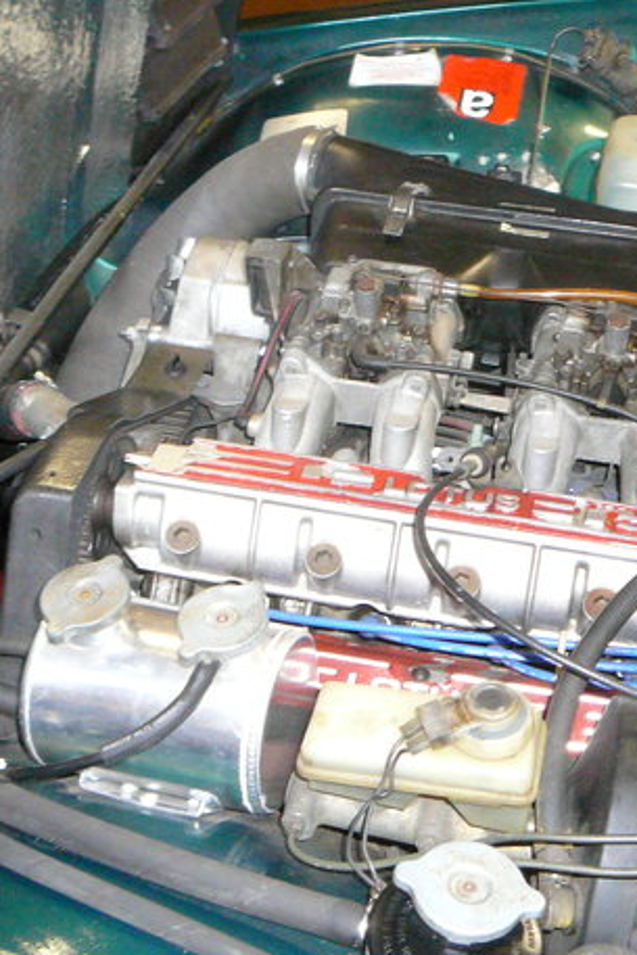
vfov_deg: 38.9
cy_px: 487
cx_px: 418
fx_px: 1352
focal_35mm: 51
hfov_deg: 26.4
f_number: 2.8
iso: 400
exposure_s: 1/8
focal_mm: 5.2
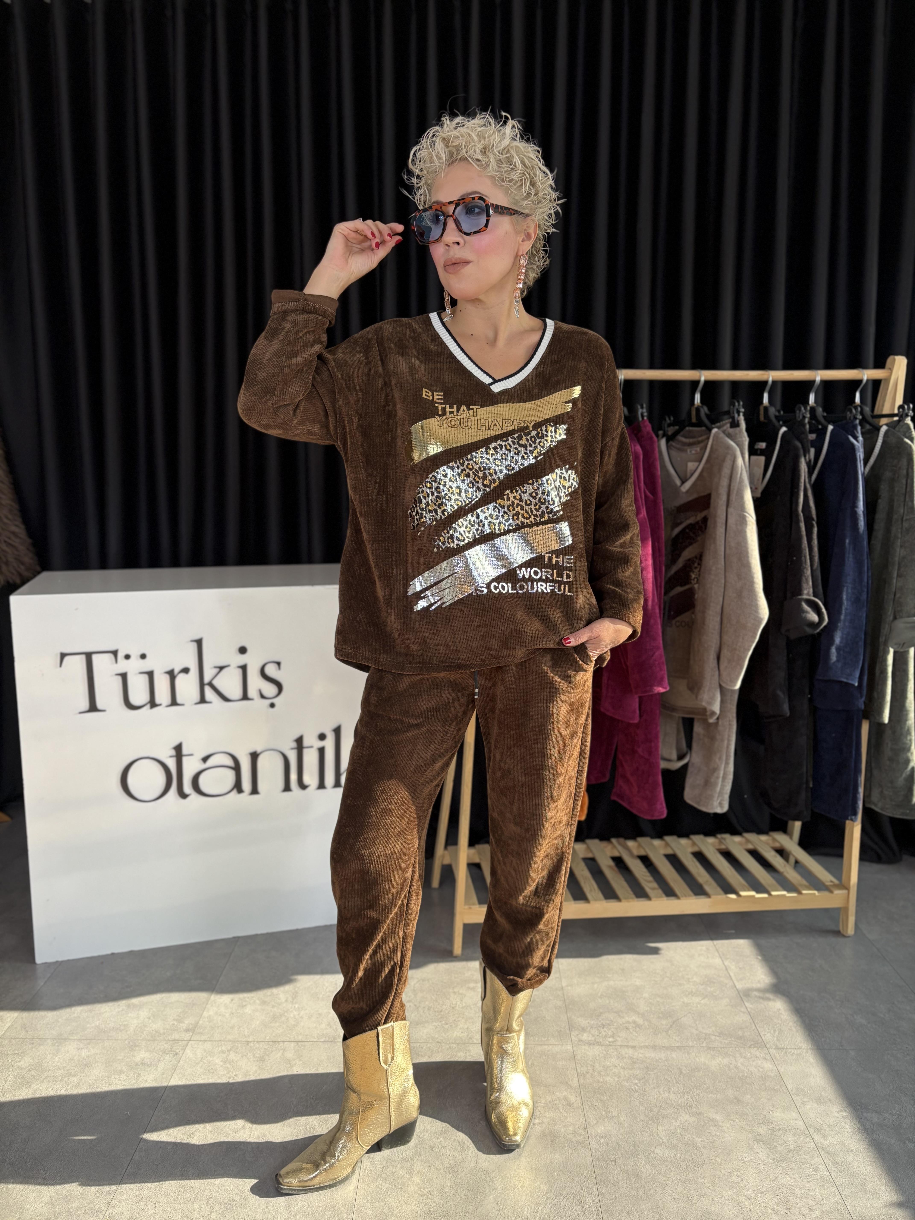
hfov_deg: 53.1
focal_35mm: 26
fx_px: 916
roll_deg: -0.3
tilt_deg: -8.7
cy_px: 610
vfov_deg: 67.3
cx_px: 458
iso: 125
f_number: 1.6
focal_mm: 5.96
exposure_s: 1/93
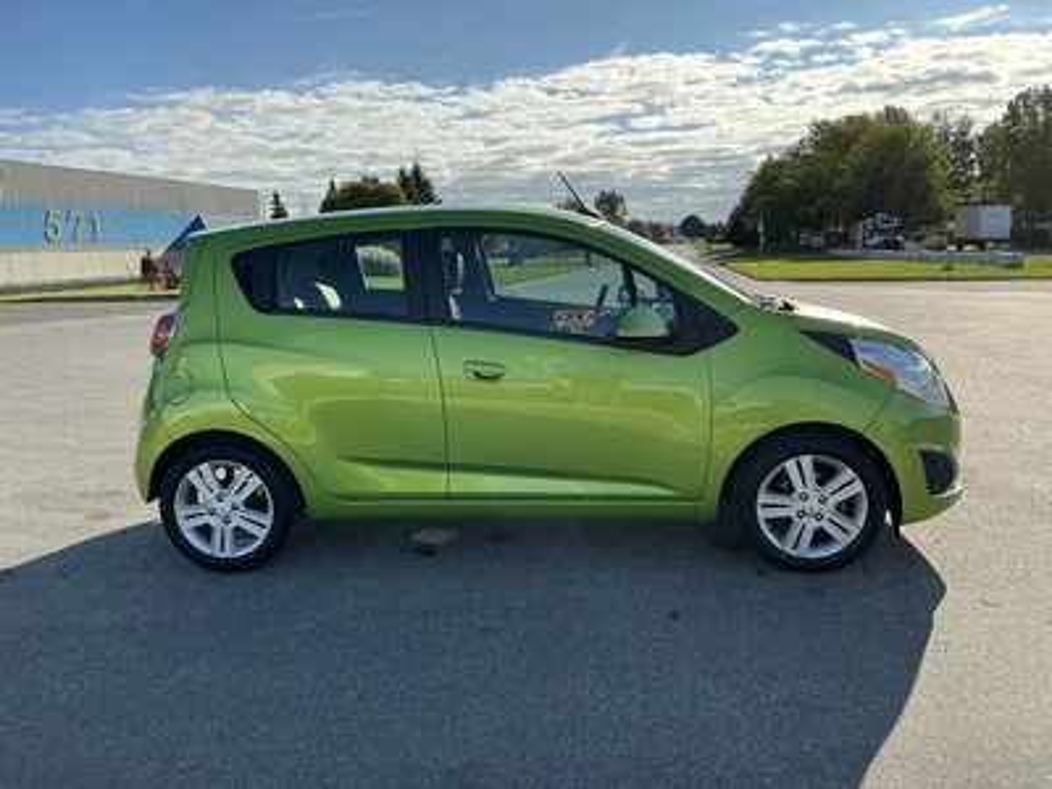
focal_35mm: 28
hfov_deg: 63.4
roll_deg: +1.6
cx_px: 526
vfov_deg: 49.7
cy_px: 394
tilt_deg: -8.0
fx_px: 851
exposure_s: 1/1912
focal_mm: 3
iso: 25
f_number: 1.8
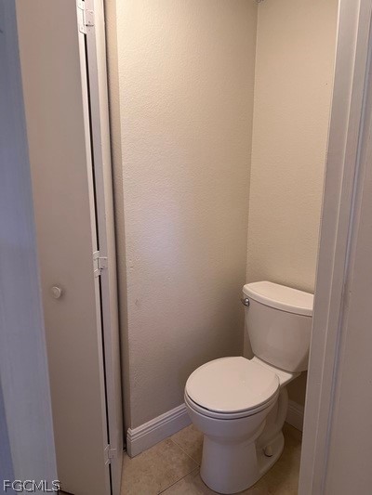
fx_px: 372
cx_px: 186
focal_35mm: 26
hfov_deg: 53.1
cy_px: 248
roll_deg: -0.5
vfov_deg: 67.3
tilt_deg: -12.0
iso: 100
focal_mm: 5.7
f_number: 1.5
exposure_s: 1/120
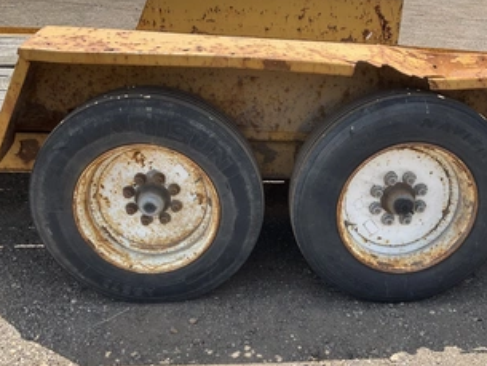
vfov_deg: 37.7
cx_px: 276
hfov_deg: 48.8
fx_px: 535
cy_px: 185
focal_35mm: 38
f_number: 1.8
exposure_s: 1/650
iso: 25
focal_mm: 3
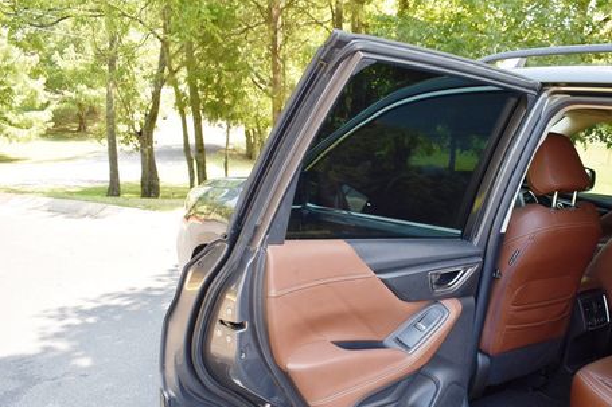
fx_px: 646
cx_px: 398
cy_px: 285
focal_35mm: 38
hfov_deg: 50.0
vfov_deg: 34.6
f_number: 5
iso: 400
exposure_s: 1/250
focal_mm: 18
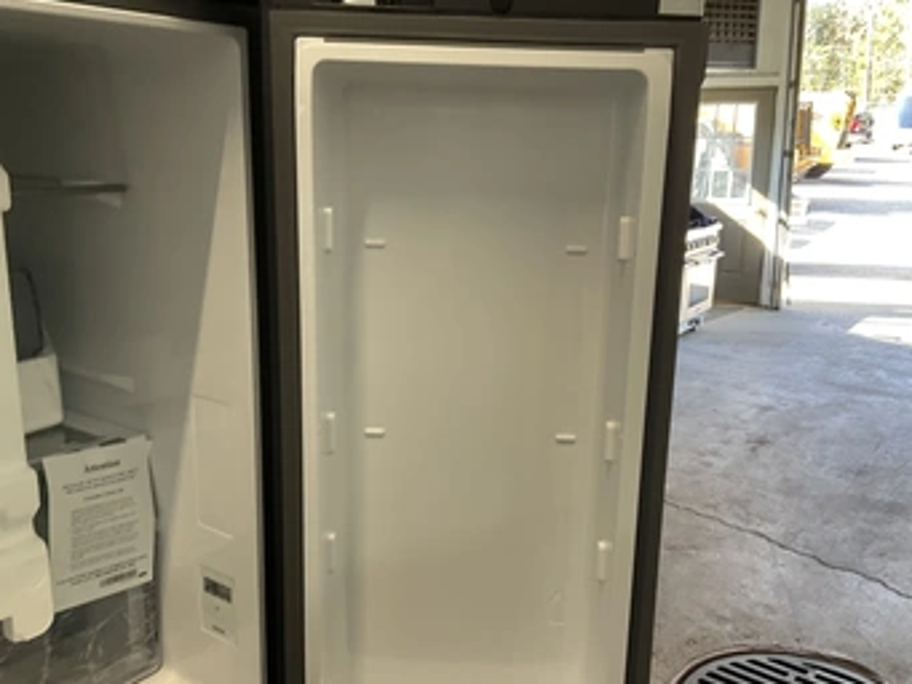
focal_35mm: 34
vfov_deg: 41.8
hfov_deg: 53.9
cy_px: 358
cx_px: 471
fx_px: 896
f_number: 1.8
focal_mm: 3
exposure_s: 1/60
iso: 40
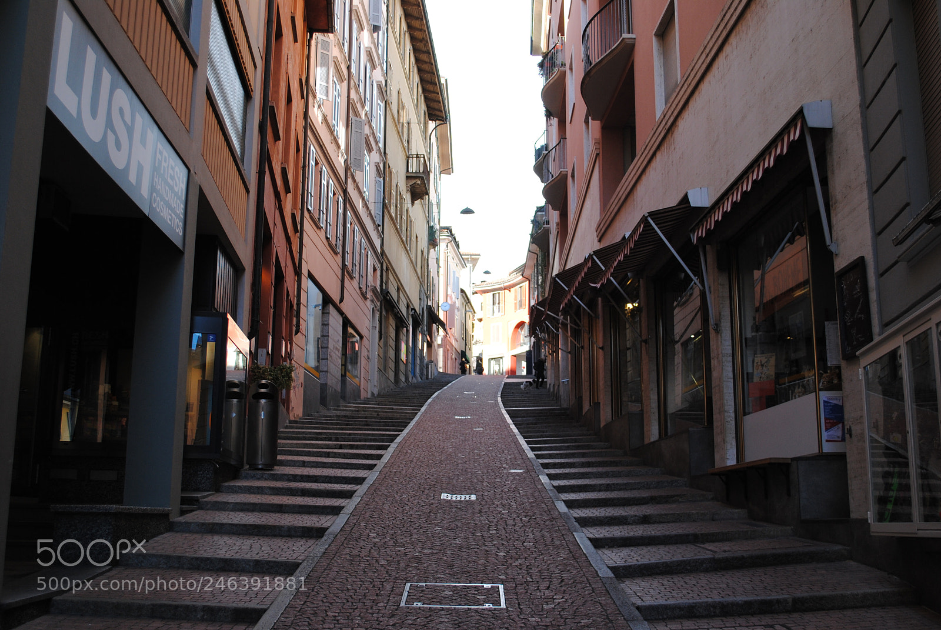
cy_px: 315
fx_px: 1021
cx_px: 470
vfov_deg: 34.3
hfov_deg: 49.5
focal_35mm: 39
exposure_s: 1/160
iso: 200
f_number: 4.5
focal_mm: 26
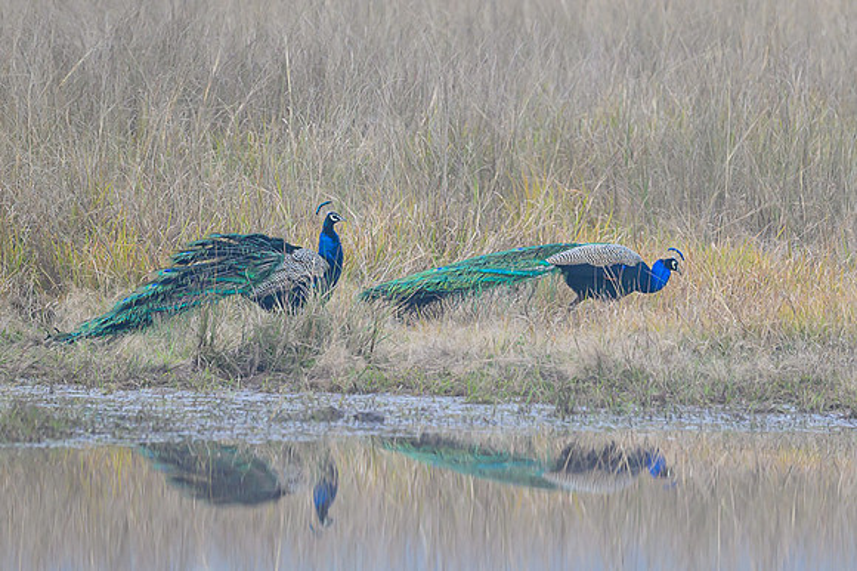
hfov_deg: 2.9
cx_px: 638
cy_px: 234
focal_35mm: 721
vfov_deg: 1.9
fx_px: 17157
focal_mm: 400
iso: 1000
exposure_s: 1/1000
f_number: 4
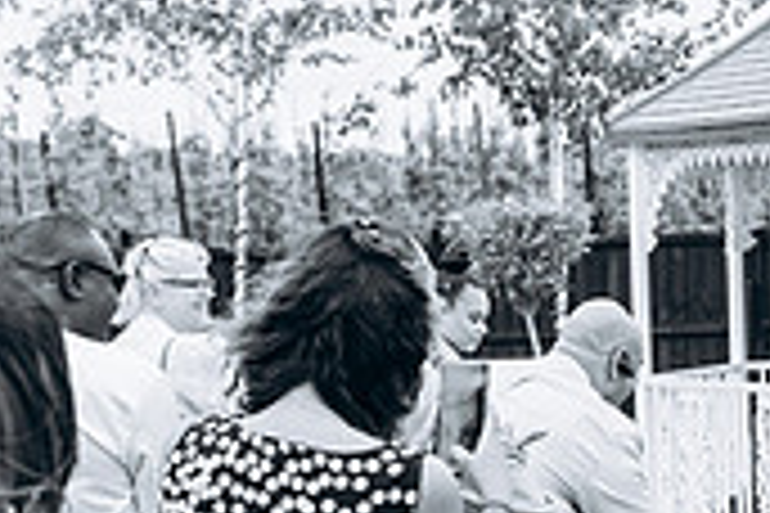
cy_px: 576
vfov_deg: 11.3
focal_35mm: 119
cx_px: 1081
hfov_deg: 16.0
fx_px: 2545
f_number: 3.2
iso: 125
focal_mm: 35
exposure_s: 1/640
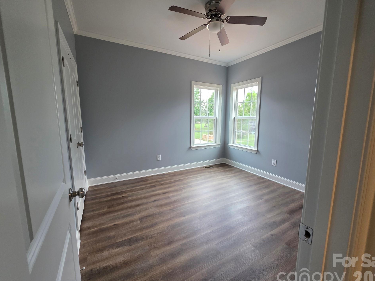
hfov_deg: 102.0
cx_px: 194
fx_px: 152
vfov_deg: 85.7
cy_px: 141
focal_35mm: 14
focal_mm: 2.2
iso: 250
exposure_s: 1/60
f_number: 1.9
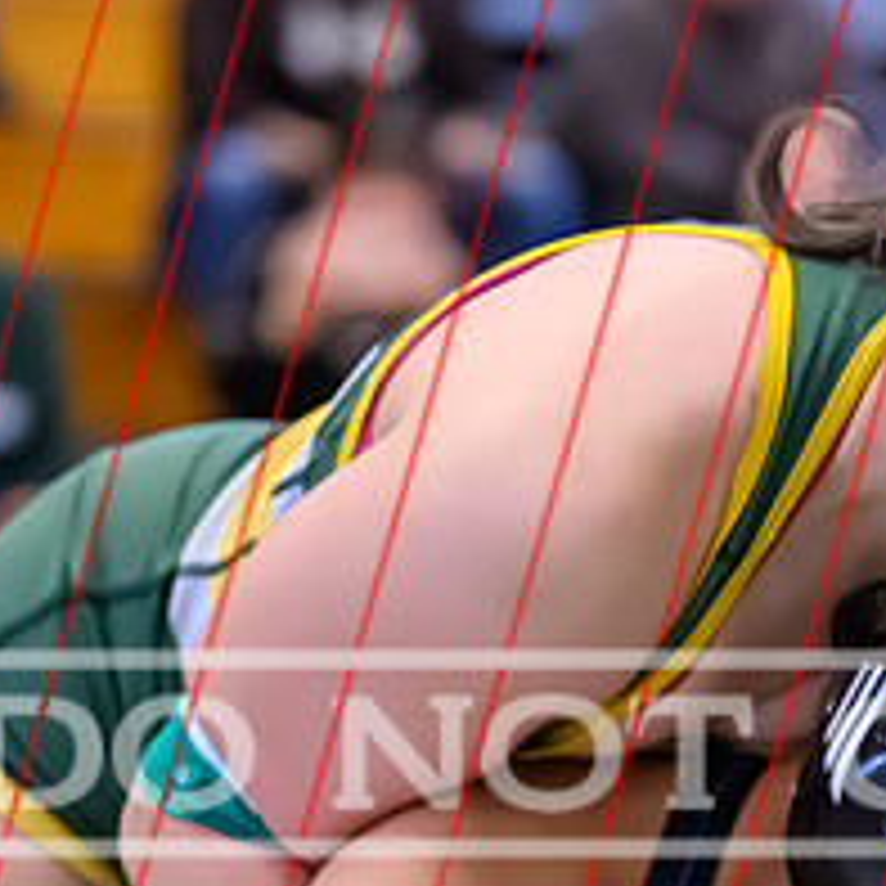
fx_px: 8919
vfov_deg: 5.7
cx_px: 878
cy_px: 1016
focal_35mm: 308
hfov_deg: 5.7
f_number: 2.8
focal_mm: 88
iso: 10000
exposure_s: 1/640
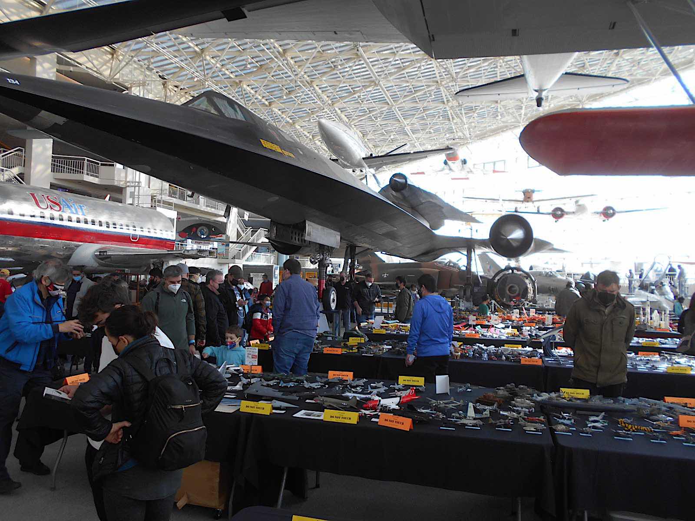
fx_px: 522
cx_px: 348
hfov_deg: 67.3
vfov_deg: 53.1
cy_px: 260
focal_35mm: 26
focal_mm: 4.6
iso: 80
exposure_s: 1/60
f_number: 3.2
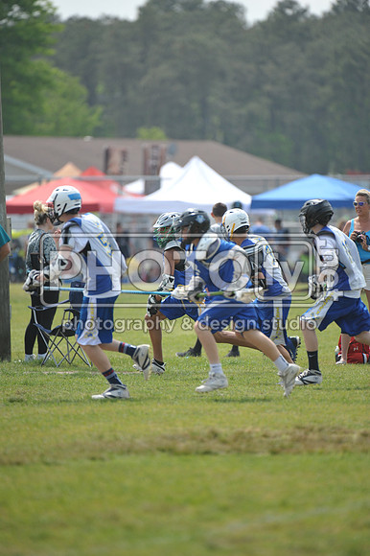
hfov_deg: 3.8
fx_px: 5556
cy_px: 278
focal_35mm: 360
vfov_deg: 5.7
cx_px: 185
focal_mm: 360
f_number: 4
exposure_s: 1/2500
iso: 640
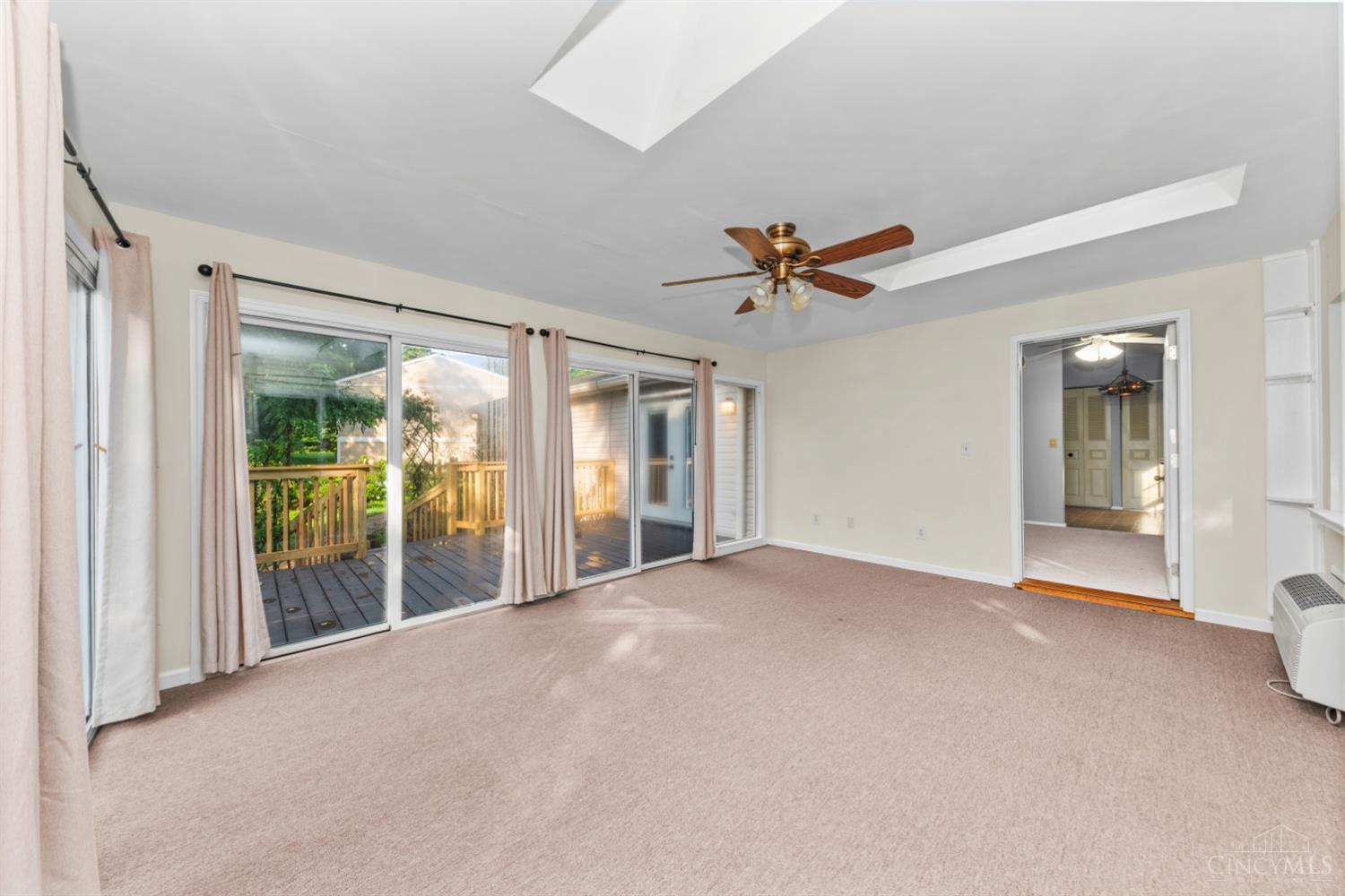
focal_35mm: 12
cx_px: 672
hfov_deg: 112.6
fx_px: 448
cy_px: 448
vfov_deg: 90.0
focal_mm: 12
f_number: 5.6
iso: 160
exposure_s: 1/30
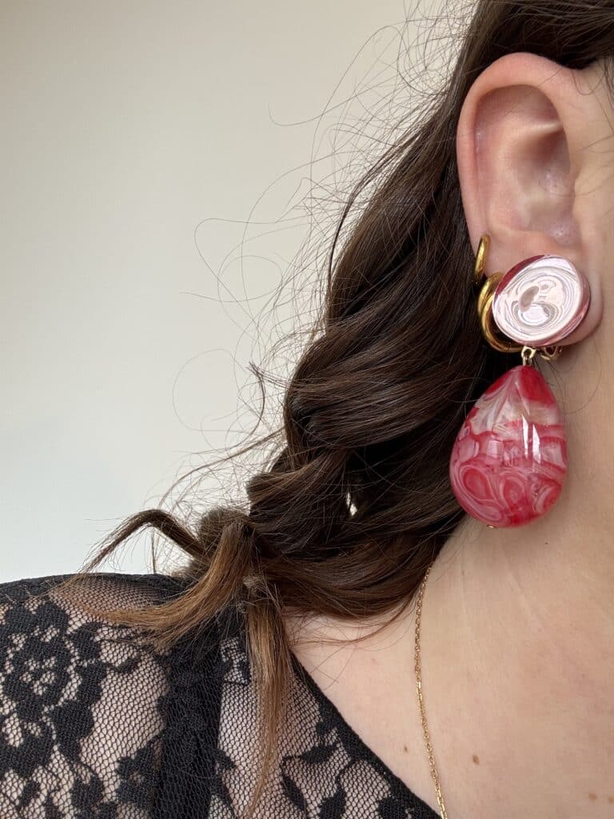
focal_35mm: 30
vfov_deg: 60.0
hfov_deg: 46.8
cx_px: 307
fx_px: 709
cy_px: 410
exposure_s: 1/122
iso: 25
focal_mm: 2.69
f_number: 1.9
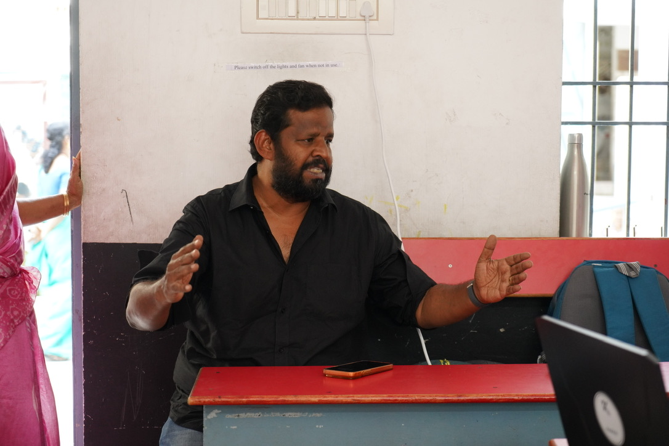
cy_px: 223
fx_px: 1301
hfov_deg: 28.8
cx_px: 334
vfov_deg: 19.5
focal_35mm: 70
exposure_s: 1/125
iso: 2500
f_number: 4
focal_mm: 70
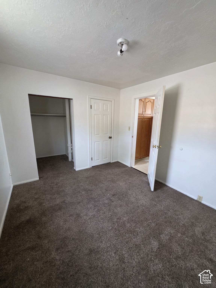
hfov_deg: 89.9
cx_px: 108
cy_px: 144
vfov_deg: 106.2
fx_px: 108
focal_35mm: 13
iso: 250
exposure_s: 1/120
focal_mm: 2.2
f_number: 1.9
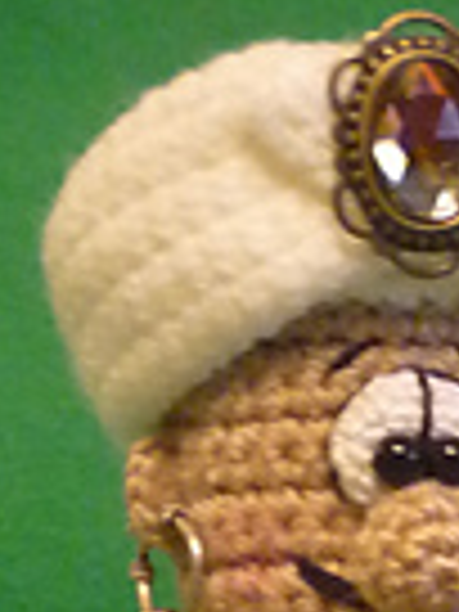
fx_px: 2670
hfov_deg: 9.7
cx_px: 482
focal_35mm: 151
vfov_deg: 12.4
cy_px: 927
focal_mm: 5.2
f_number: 3.3
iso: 400
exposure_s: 1/10
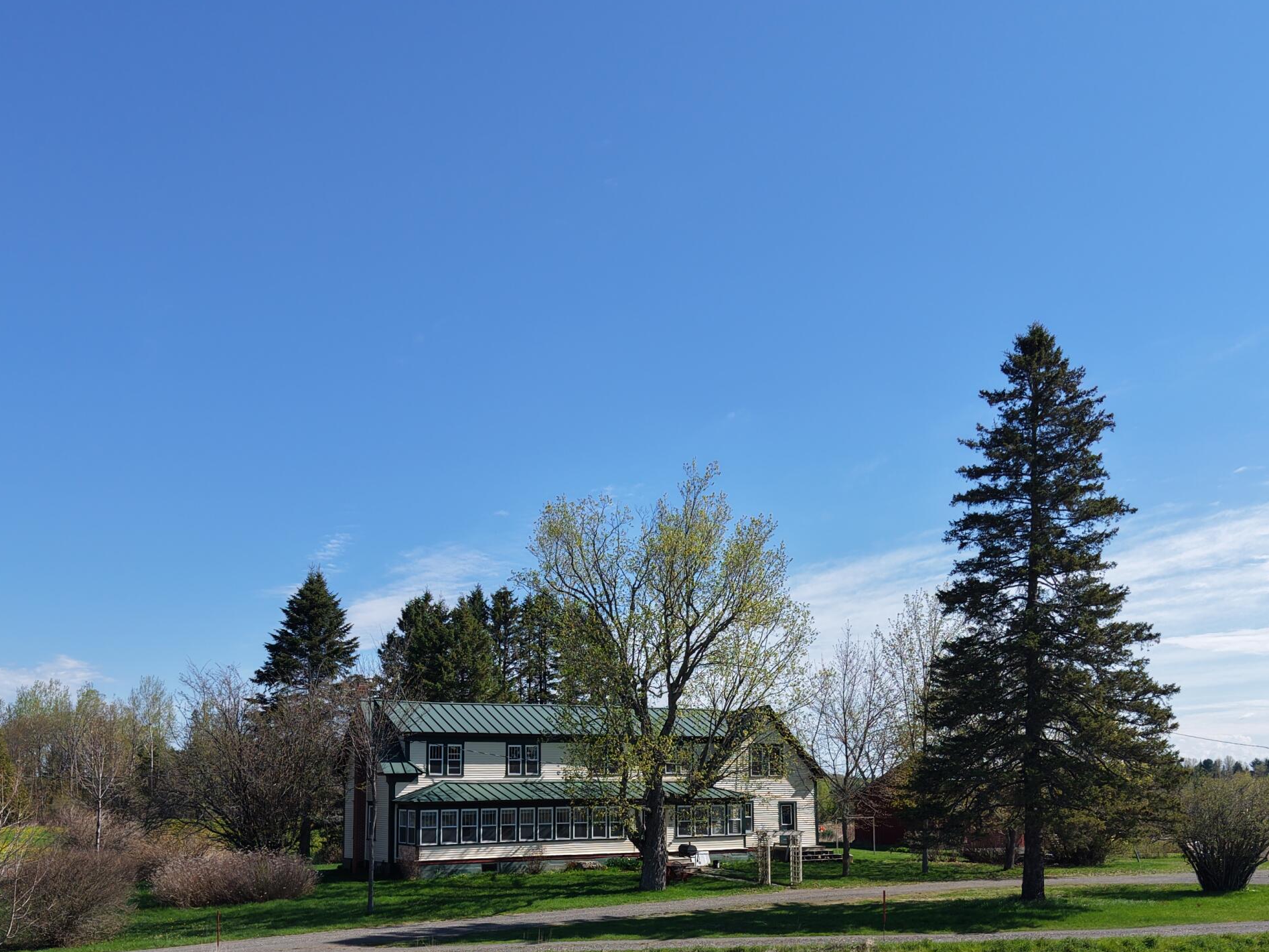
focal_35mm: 38
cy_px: 716
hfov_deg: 49.0
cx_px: 604
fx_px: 1393
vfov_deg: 36.8
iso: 160
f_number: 1.8
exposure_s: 1/4000
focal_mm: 8.67
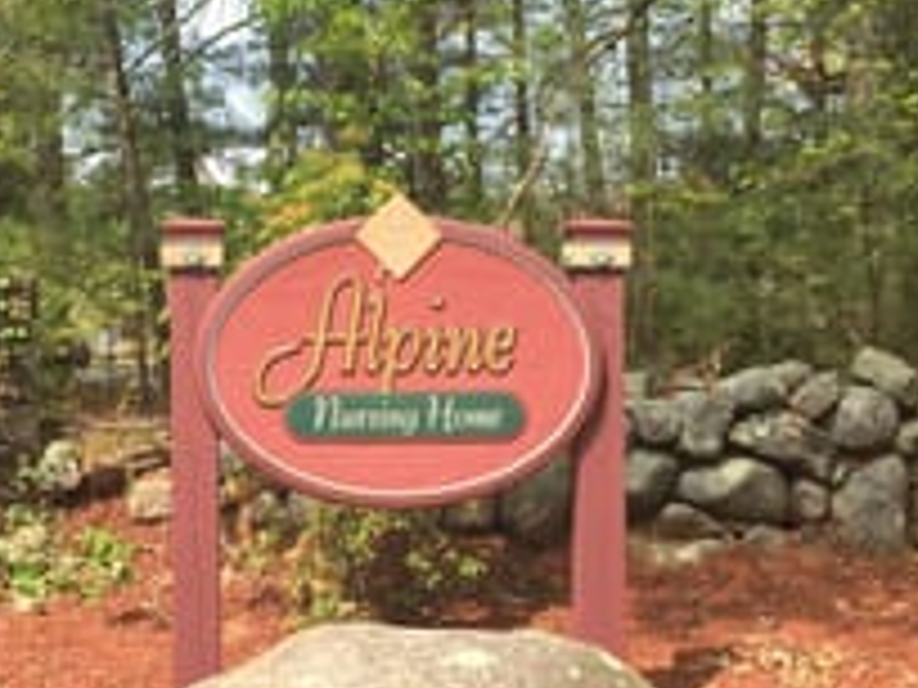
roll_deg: -0.2
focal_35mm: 57
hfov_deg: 33.6
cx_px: 333
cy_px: 283
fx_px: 1512
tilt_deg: +1.5
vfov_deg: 25.6
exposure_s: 1/706
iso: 32
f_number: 2.2
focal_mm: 4.15
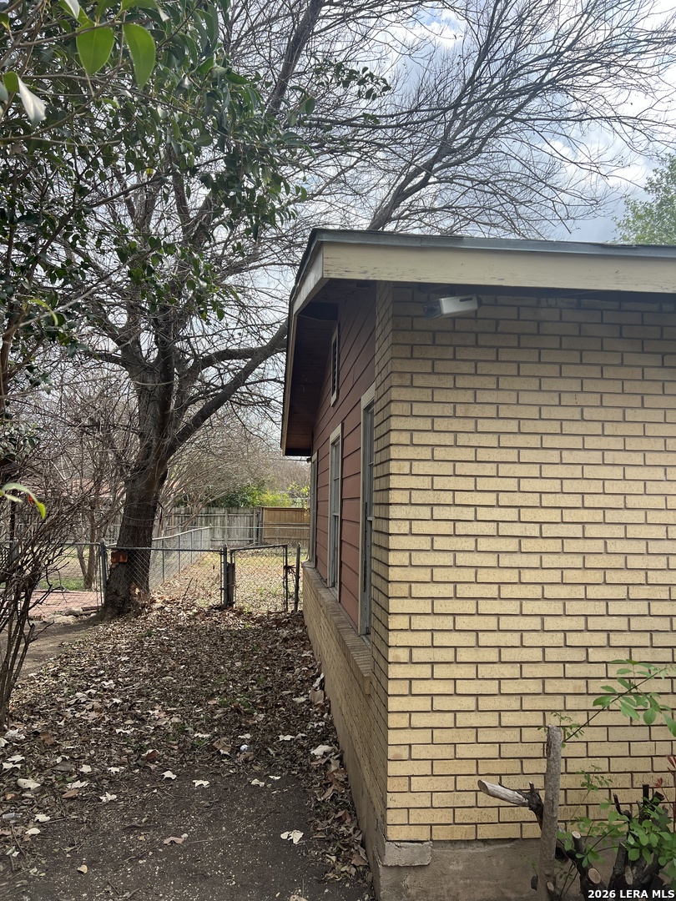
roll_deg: -0.7
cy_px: 450
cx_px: 338
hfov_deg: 53.1
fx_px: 677
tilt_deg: +4.4
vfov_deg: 67.3
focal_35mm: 26
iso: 50
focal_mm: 5.7
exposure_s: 1/1869
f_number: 1.5
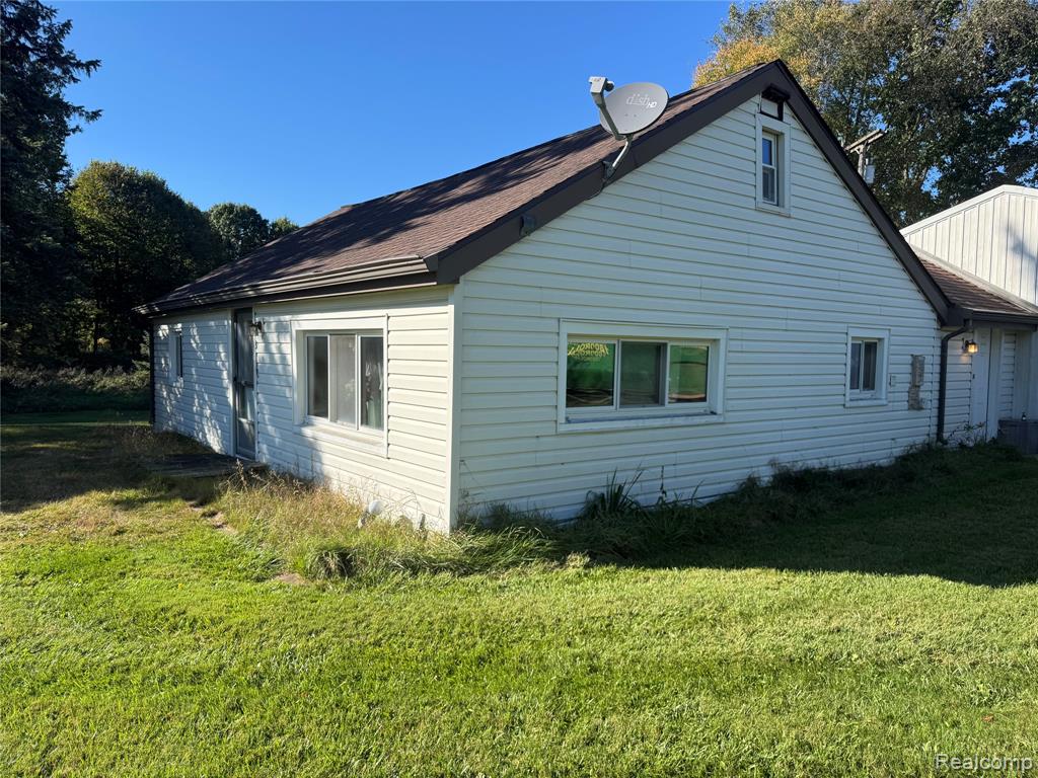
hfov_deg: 71.6
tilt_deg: -1.9
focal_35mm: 24
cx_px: 519
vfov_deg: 56.8
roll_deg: +1.1
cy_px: 389
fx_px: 720
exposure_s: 1/2415
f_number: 1.78
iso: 80
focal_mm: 6.76
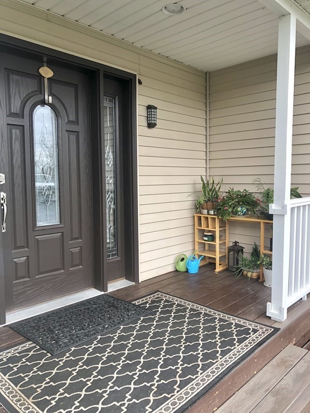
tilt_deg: -4.9
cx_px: 155
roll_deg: +0.3
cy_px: 206
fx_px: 334
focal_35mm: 28
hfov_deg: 49.7
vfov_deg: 63.4
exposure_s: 1/120
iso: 40
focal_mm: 4
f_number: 1.8
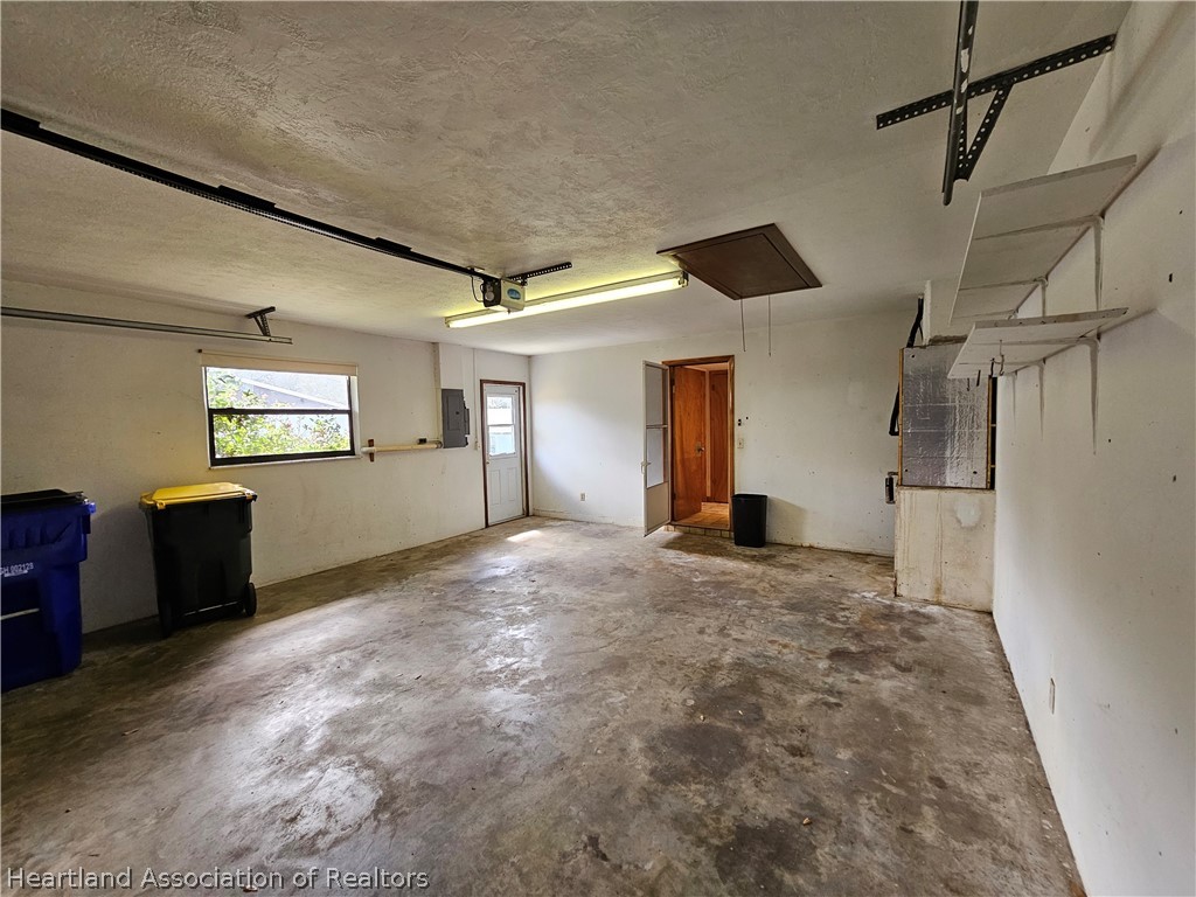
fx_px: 449
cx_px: 598
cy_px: 448
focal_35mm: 13
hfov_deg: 106.2
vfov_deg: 89.9
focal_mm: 2.2
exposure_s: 1/77
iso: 200
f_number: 2.2
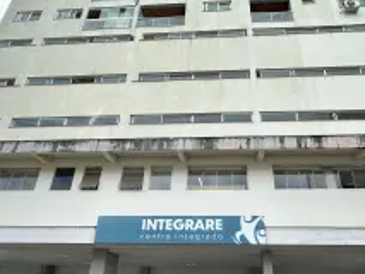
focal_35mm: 23
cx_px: 204
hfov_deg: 73.6
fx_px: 243
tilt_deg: +22.0
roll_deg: -1.3
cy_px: 203
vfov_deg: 56.3
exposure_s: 1/759
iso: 40
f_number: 2.2
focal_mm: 2.22
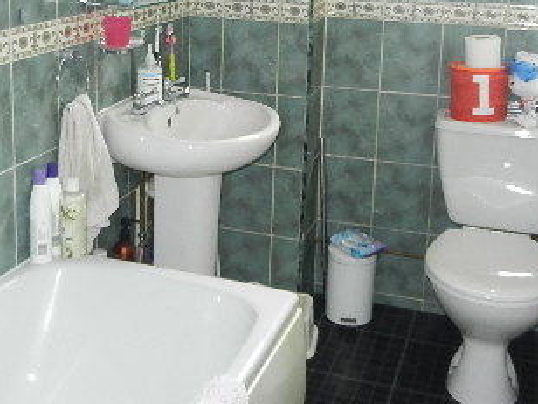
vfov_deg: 27.6
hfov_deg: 36.7
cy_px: 96
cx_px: 222
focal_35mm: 52
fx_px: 808
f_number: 3.5
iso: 200
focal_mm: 4.5
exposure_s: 1/30
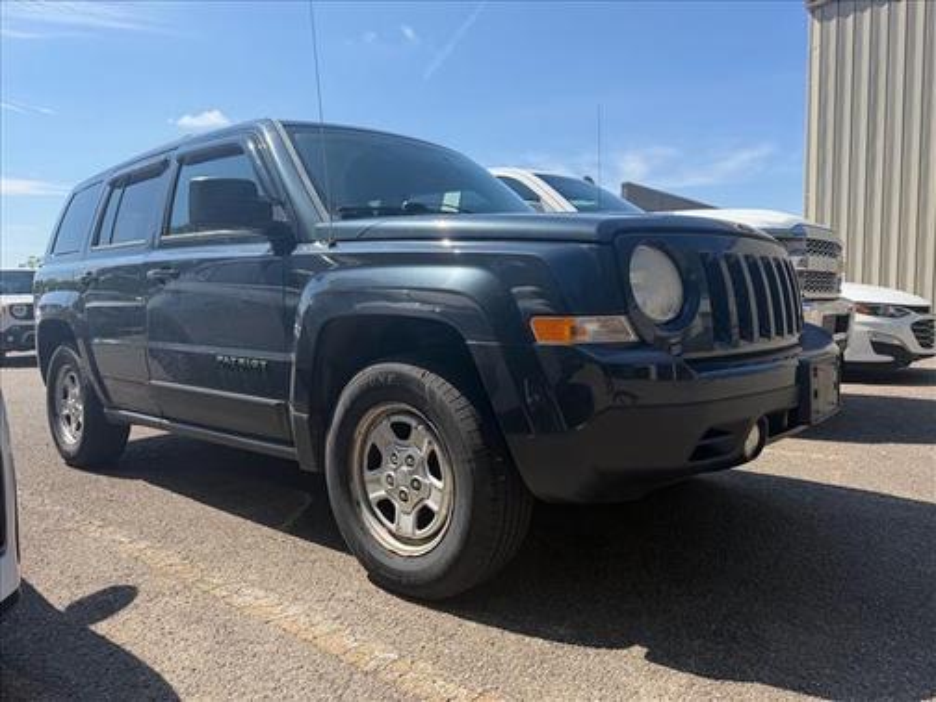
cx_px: 468
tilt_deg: -5.1
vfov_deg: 56.8
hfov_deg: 71.6
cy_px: 351
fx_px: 649
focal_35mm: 24
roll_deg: +0.3
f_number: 1.78
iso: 80
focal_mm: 6.76
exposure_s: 1/3021
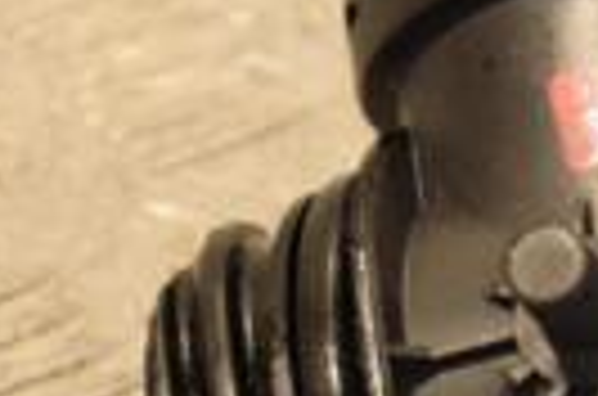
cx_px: 859
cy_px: 378
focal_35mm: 448
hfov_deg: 4.6
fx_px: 7424
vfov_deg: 3.1
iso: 800
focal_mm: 66
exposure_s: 1/160
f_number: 5.3
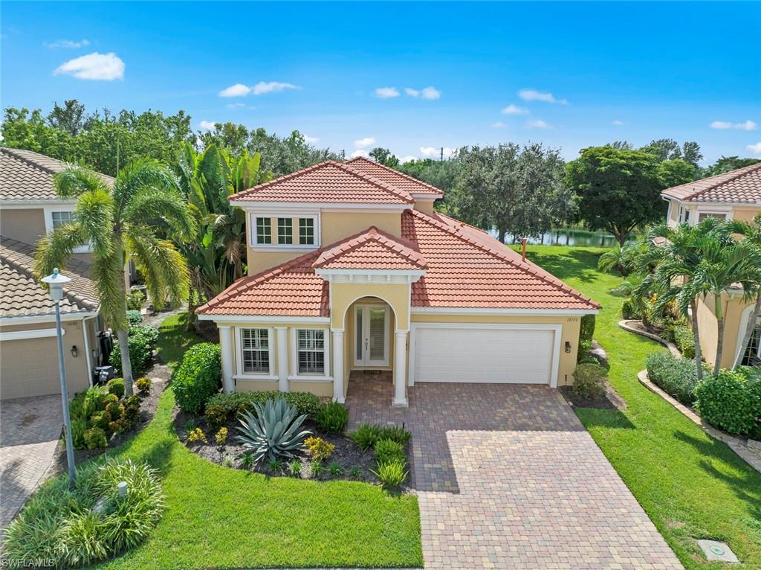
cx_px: 380
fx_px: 527
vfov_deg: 56.7
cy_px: 285
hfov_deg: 71.6
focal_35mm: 24
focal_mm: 12.29
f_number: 2.8
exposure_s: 1/4000
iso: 190
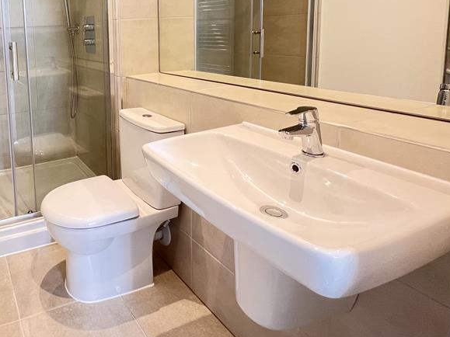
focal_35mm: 23
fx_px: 299
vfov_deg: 55.0
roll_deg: +2.7
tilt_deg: -7.3
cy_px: 71
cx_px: 61
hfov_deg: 64.0
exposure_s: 1/50
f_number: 1.8
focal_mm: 1.57
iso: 200
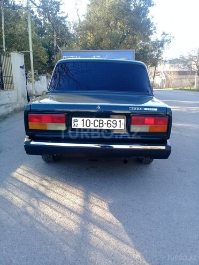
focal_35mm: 31
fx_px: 238
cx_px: 100
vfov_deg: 58.4
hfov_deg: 45.4
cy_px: 132
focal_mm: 3.3
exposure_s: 1/106
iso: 50
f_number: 2.2
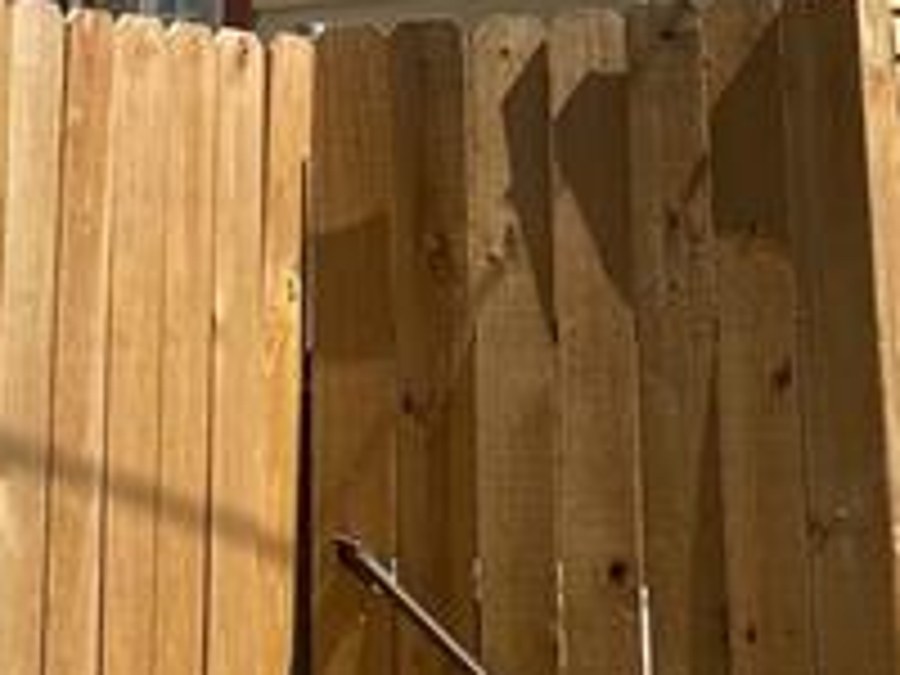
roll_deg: +0.7
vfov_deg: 10.9
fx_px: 3458
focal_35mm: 133
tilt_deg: +11.9
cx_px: 612
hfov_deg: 14.8
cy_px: -234
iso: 32
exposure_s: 1/2358
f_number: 1.8
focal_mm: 4.25
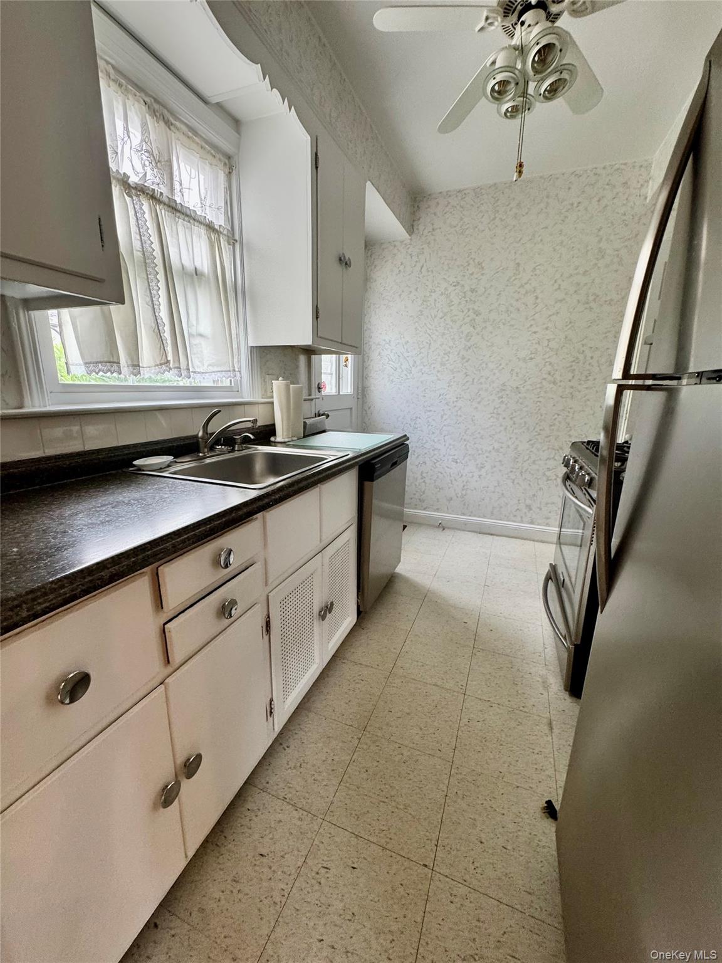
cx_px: 361
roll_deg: -0.9
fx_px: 389
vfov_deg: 102.1
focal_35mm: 14
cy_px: 482
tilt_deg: -14.1
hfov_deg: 85.7
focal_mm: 2.22
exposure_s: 1/60
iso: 160
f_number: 2.2
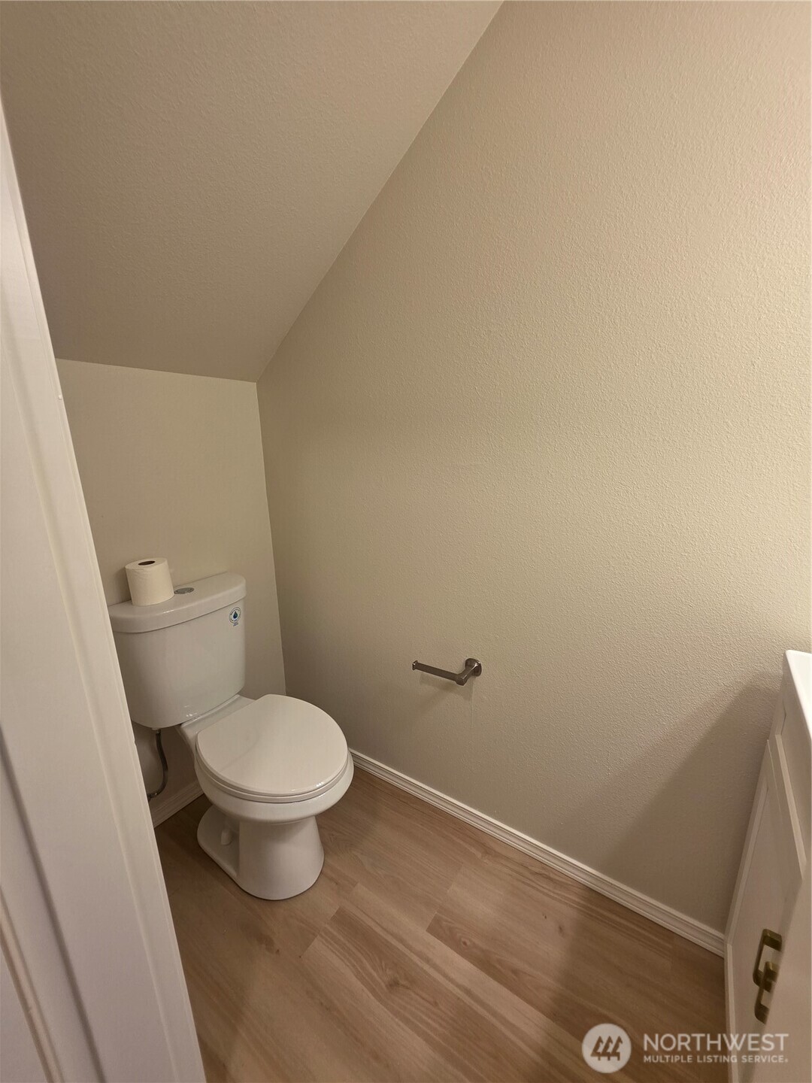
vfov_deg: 106.2
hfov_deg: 89.9
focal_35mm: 13
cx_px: 406
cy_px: 542
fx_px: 407
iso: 160
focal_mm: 2.2
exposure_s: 1/120
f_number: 1.9
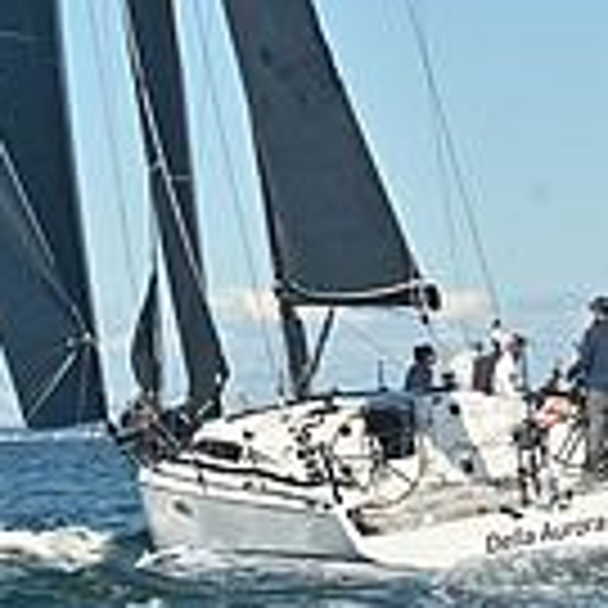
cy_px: -140
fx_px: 5087
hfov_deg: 6.8
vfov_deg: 6.8
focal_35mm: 256
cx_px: 205
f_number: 10
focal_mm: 70
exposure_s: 1/1000
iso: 250
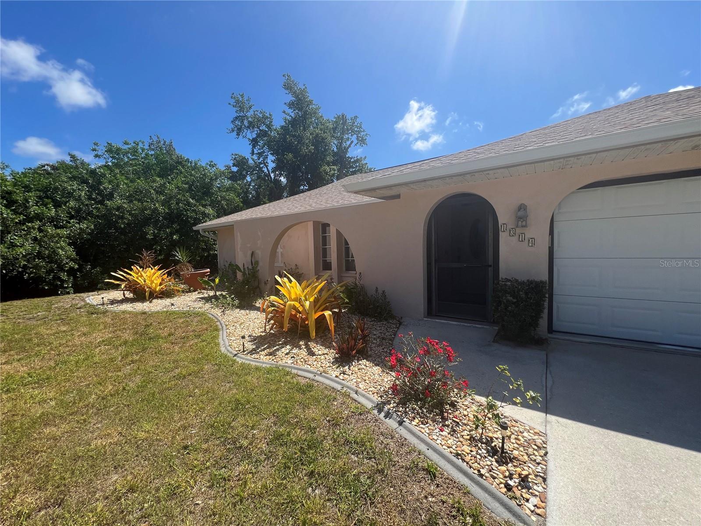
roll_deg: +2.0
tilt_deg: -4.3
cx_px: 350
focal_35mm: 13
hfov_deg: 106.2
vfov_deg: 89.9
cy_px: 263
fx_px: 263
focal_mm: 1.57
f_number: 1.8
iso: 32
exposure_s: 1/1107
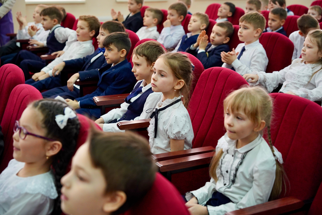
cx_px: 161
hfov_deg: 36.9
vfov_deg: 25.1
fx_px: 483
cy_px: 108
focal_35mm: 54
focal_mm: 54
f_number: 3.5
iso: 2000
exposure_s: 1/160
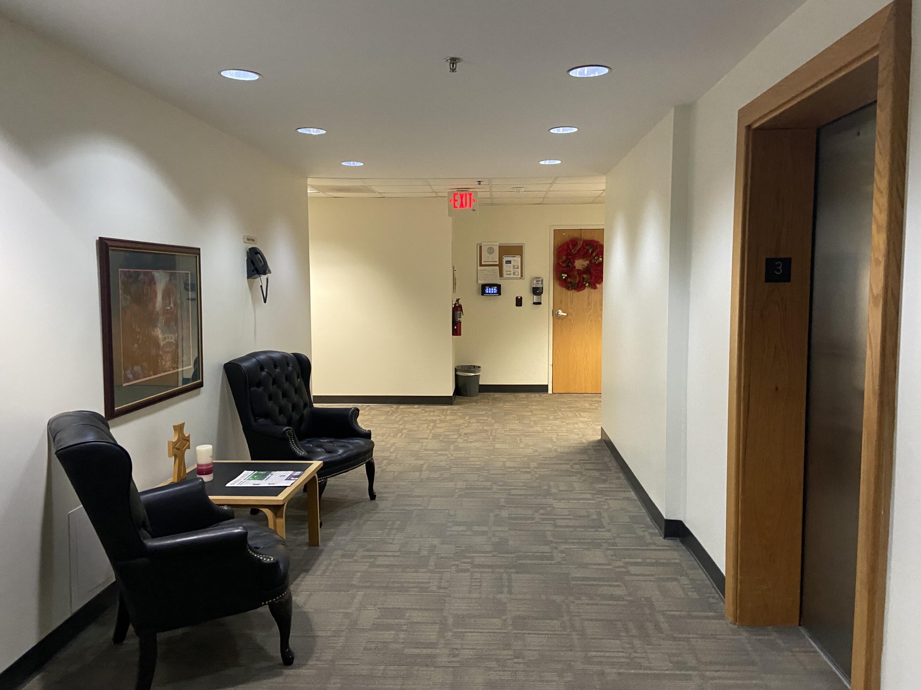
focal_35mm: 26
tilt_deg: -4.8
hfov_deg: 67.3
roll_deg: +0.4
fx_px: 692
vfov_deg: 53.1
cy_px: 345
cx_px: 460
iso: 500
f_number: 1.8
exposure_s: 1/60
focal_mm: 4.25
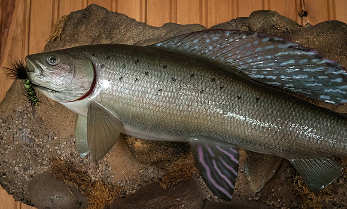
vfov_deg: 31.4
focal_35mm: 40
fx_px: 372
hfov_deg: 50.0
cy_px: 94
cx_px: 168
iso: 3200
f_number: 4
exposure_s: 1/50
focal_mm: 18
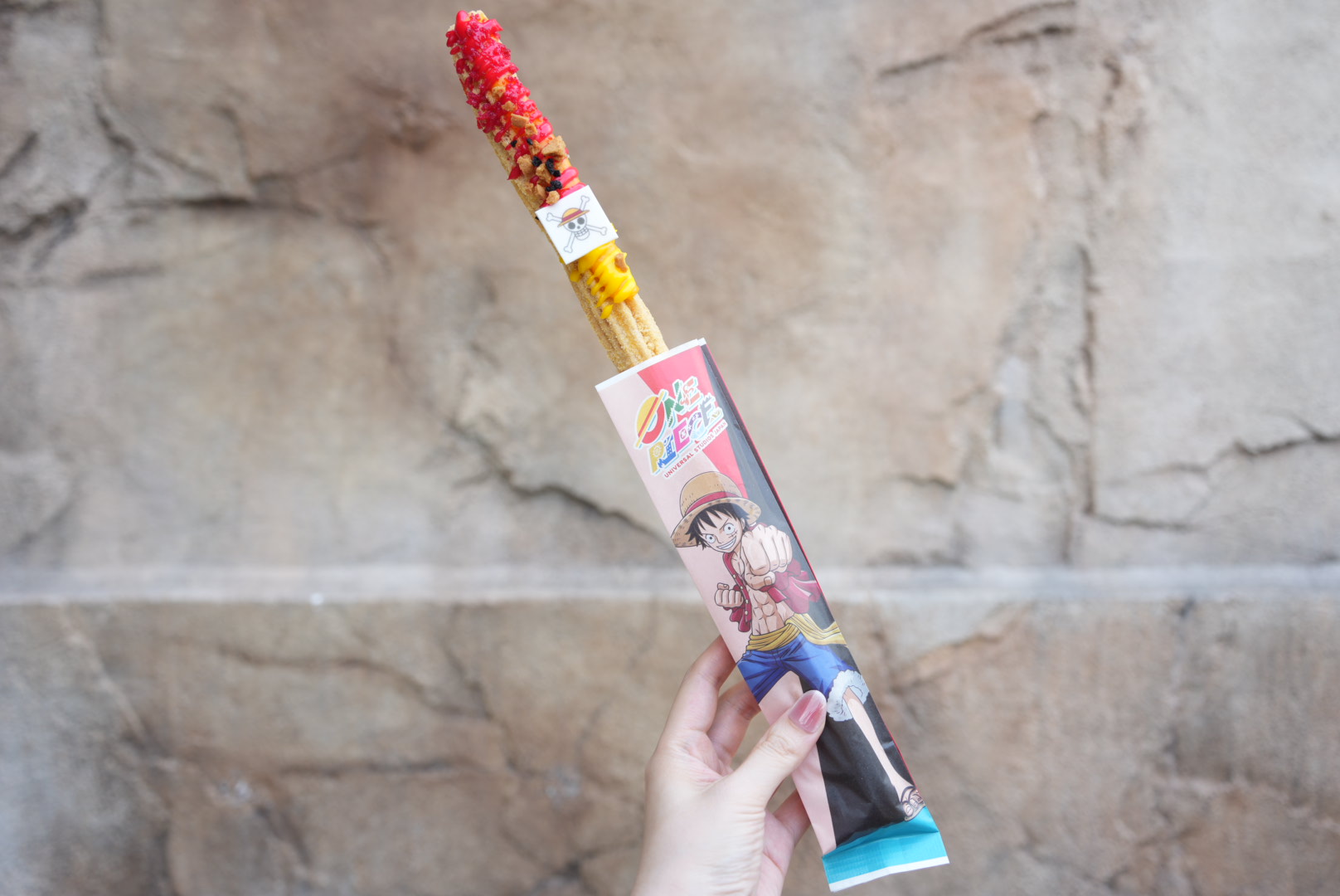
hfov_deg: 65.4
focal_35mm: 28
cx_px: 670
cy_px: 448
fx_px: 1043
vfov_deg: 46.5
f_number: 4
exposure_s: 1/50
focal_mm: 28
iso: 100
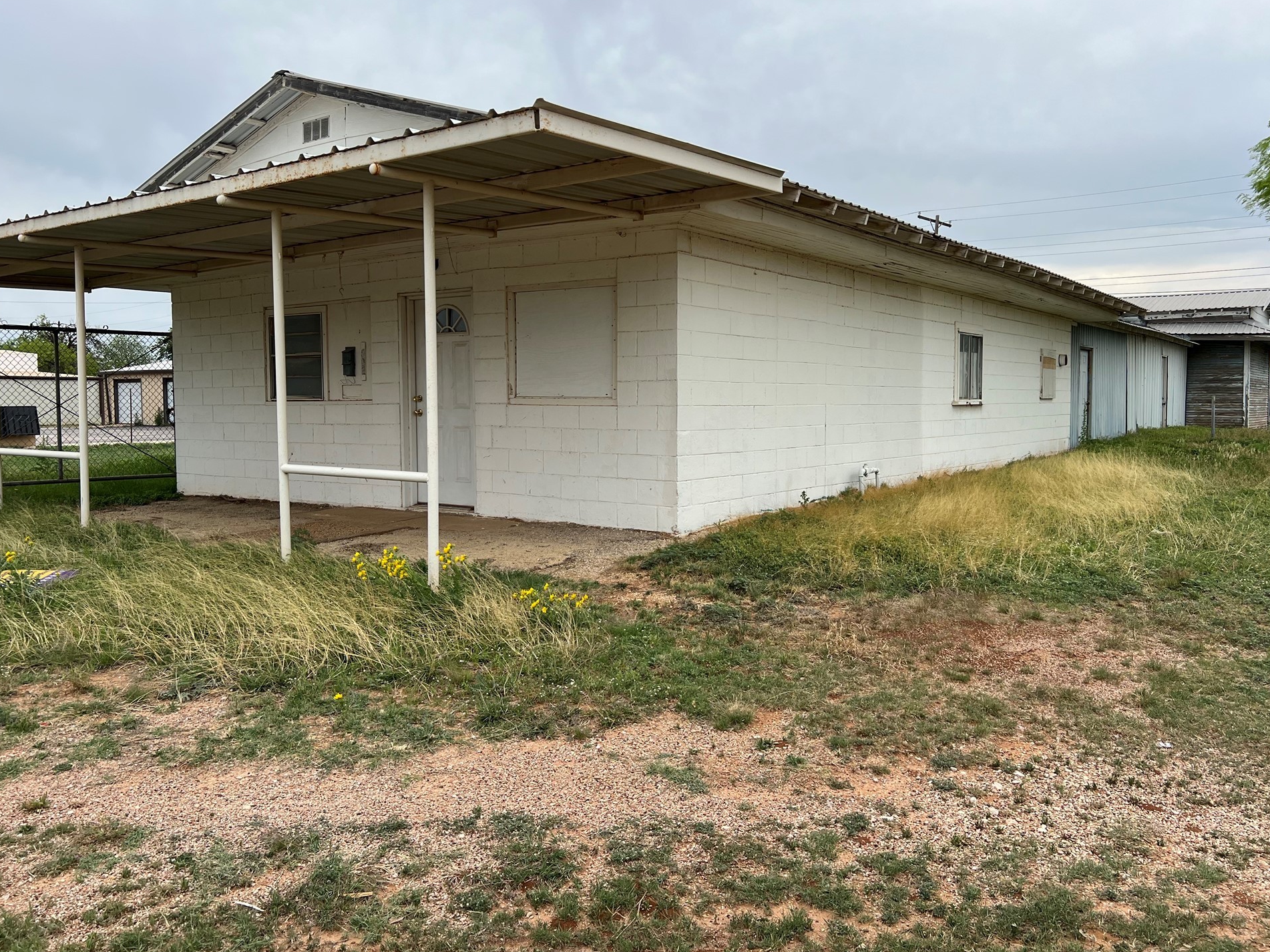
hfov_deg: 63.4
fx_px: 1027
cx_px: 655
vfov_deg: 49.7
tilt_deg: -3.5
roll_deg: -0.6
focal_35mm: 28
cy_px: 449
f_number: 1.5
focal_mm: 5.7
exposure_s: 1/2632
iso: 50
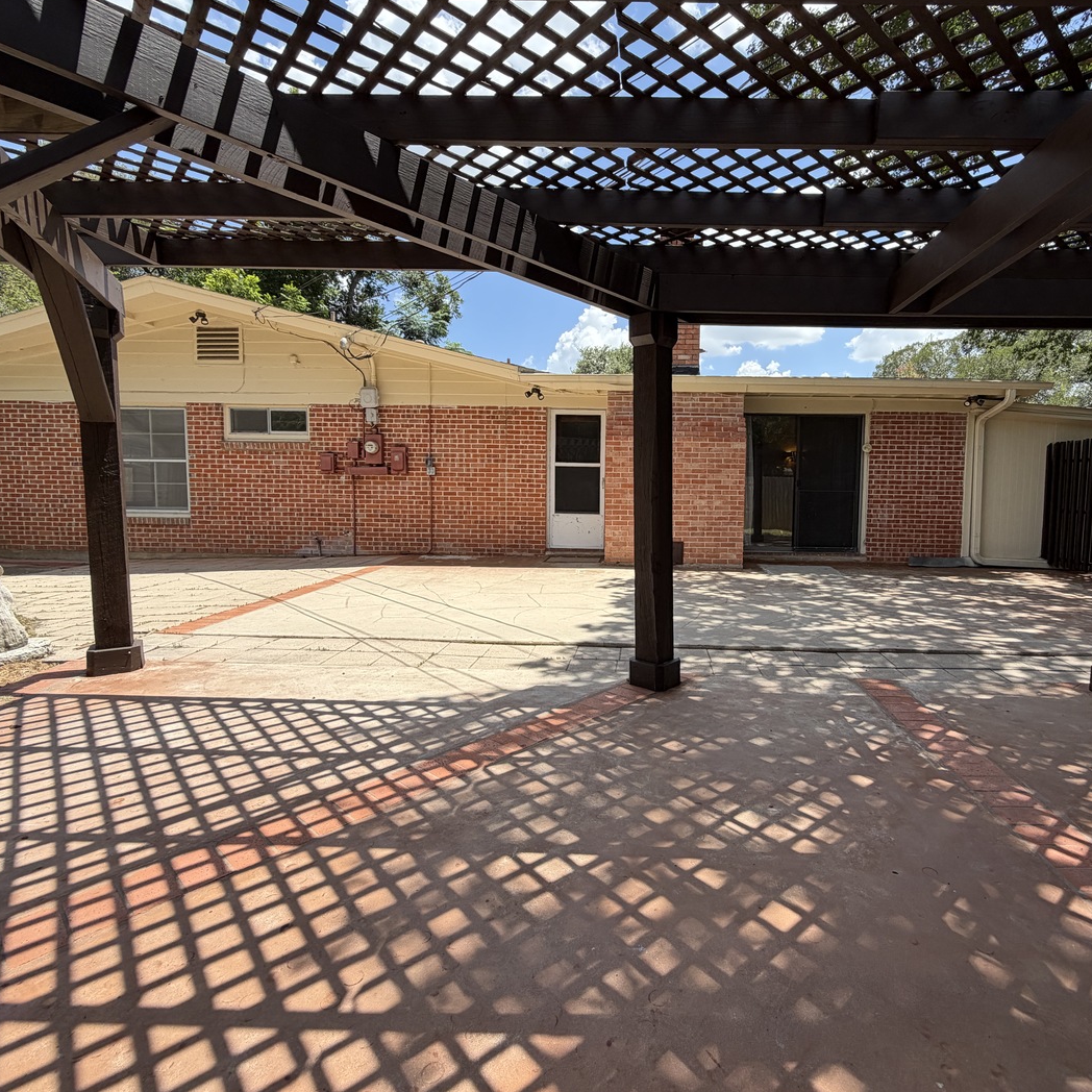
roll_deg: +0.7
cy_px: 530
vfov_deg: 83.9
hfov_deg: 83.2
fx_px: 607
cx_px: 639
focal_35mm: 17
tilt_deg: -4.2
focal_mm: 2.22
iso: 40
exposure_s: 1/760
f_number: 2.2
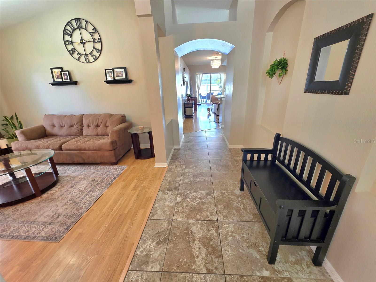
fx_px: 141
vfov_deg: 89.9
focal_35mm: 13
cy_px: 141
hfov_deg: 106.2
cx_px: 188
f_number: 1.9
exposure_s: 1/60.2
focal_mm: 2.2
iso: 250
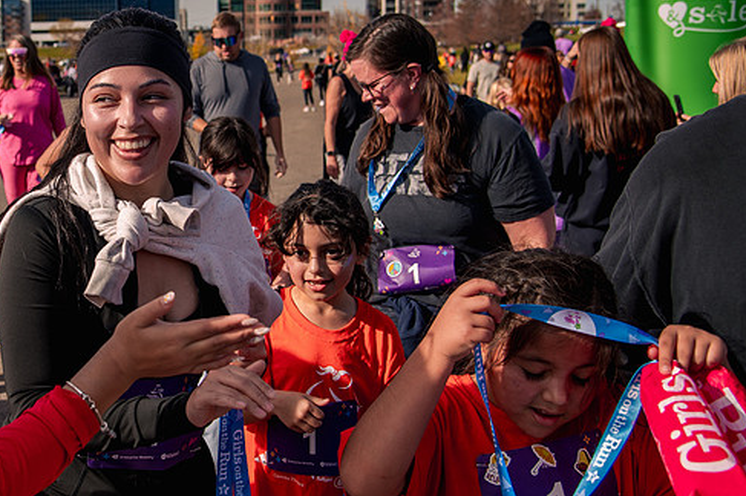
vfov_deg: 23.7
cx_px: 123
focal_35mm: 57
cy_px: 172
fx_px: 1180
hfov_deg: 33.8
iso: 200
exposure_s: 1/800
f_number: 5
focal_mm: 32
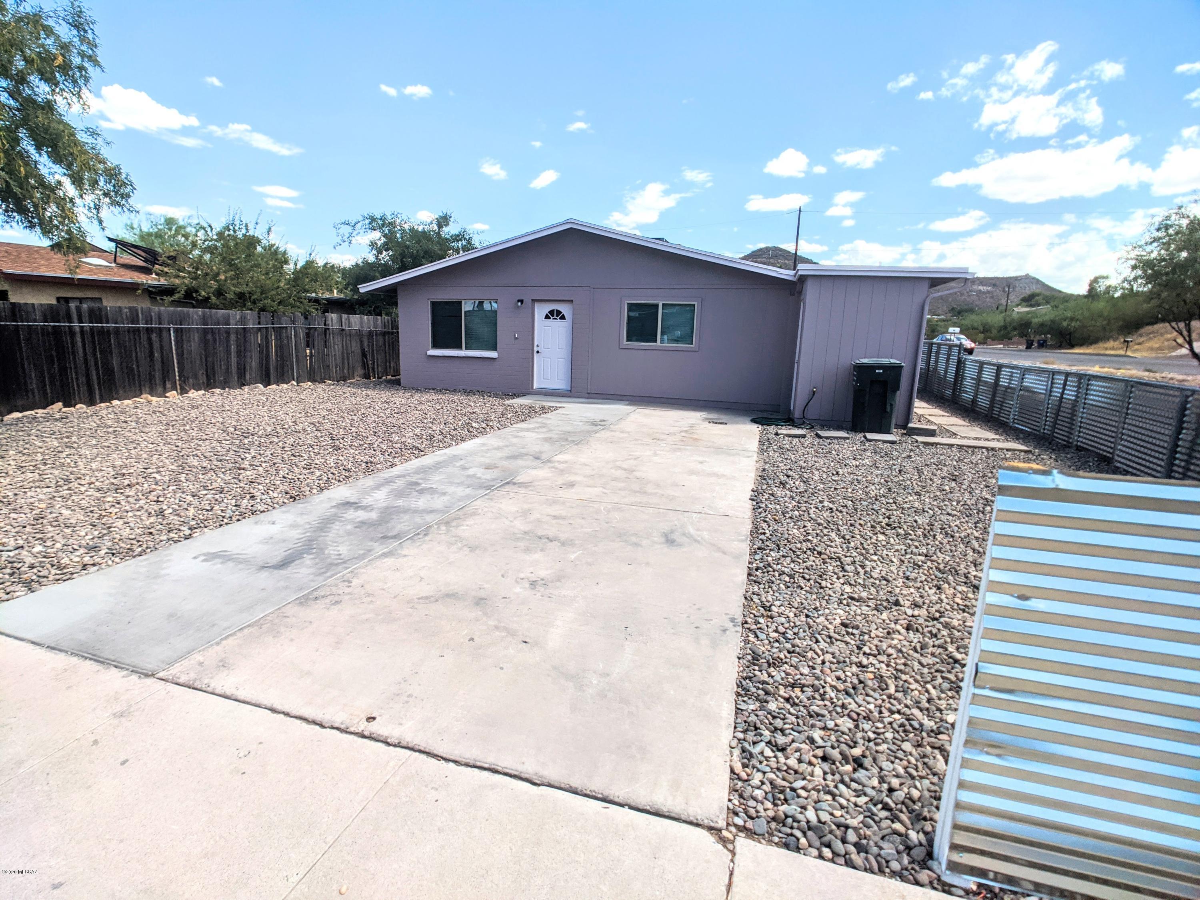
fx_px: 936
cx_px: 600
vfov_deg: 51.4
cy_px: 450
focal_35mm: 27
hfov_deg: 65.3
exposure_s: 1/2611
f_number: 1.73
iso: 60
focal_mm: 4.38
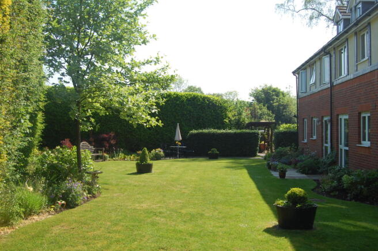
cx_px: 189
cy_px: 126
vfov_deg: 34.1
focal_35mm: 39
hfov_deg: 49.6
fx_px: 409
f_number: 8
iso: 200
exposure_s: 1/250
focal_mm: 26
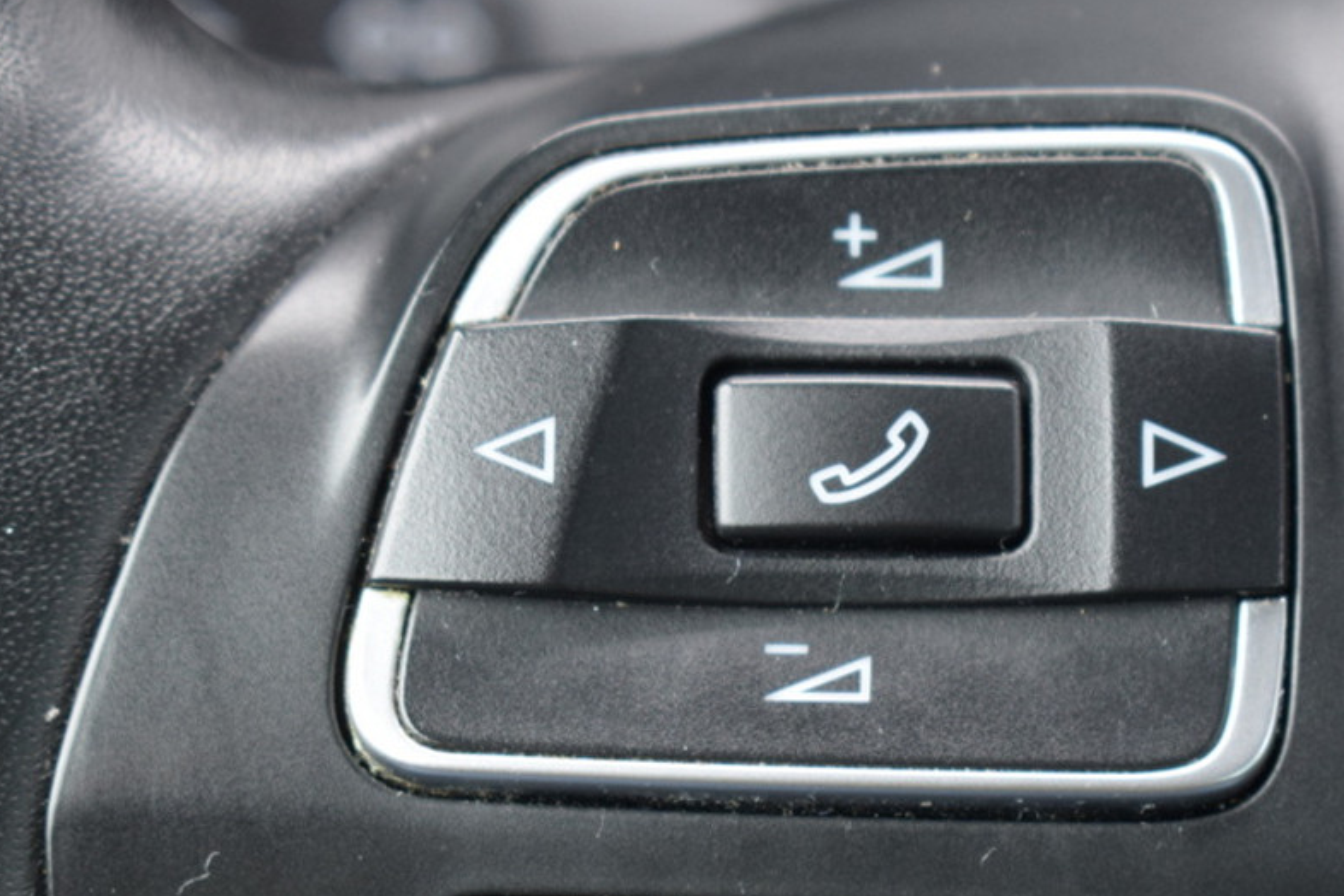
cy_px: 528
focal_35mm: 147
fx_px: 5483
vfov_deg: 9.3
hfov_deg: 14.0
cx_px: 776
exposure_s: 1/60
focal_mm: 55
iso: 900
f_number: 5.6
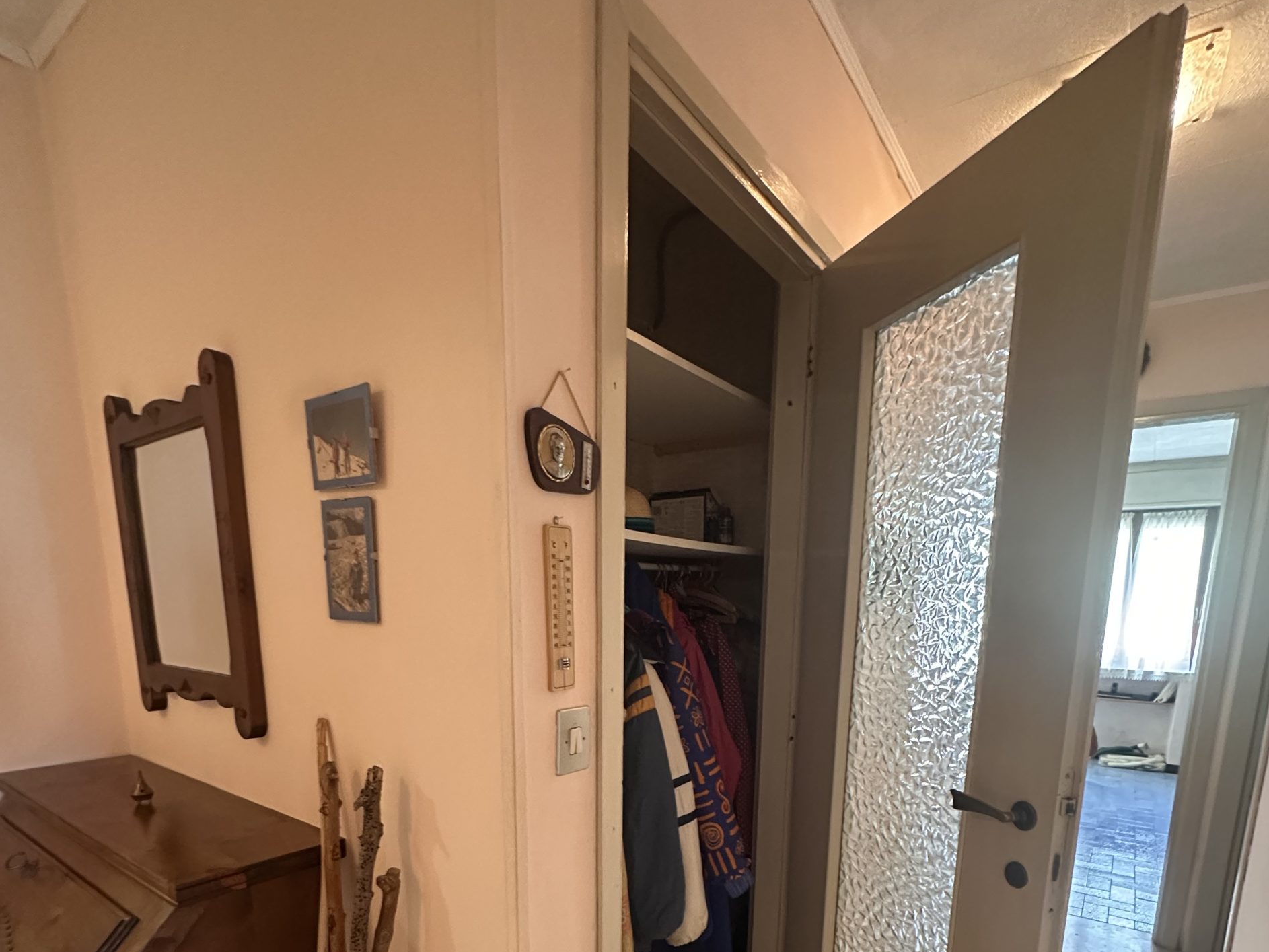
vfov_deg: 64.2
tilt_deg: -11.4
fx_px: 697
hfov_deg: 84.6
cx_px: 645
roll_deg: -0.5
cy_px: 725
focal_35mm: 19
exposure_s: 1/50
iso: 800
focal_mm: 2.22
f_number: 2.2
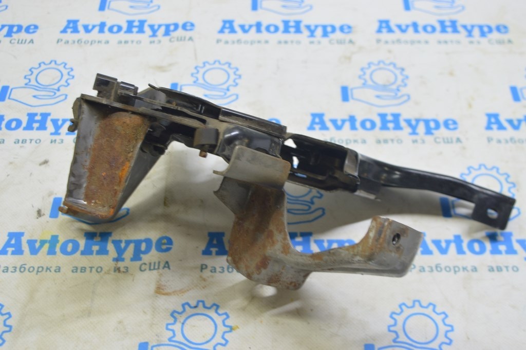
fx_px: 745
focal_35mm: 51
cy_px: 175
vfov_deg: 26.4
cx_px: 263
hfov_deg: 38.9
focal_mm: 34
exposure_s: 1/20
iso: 400
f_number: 5.6
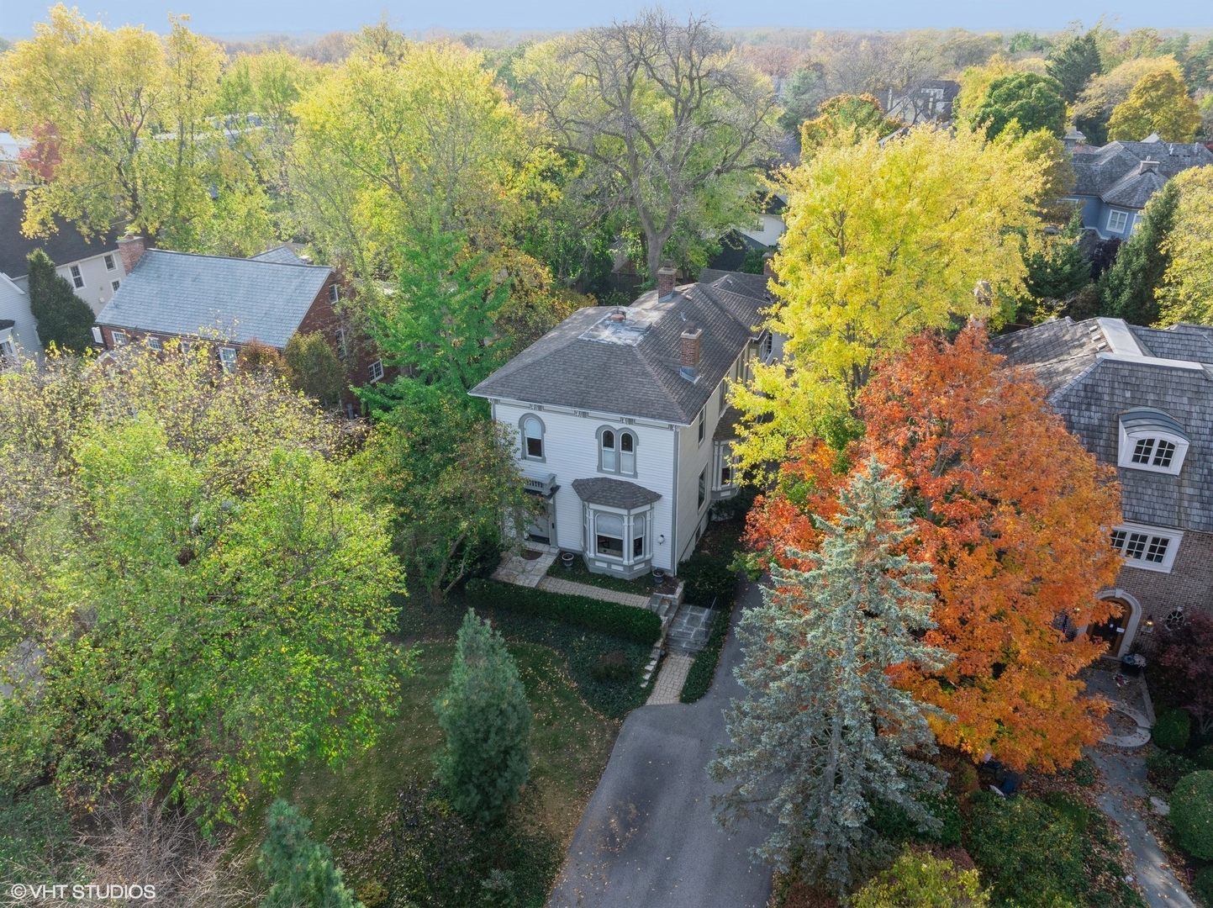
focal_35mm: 24
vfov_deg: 56.8
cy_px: 454
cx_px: 606
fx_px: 840
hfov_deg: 71.6
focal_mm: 12.29
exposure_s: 1/100
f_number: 8
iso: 200
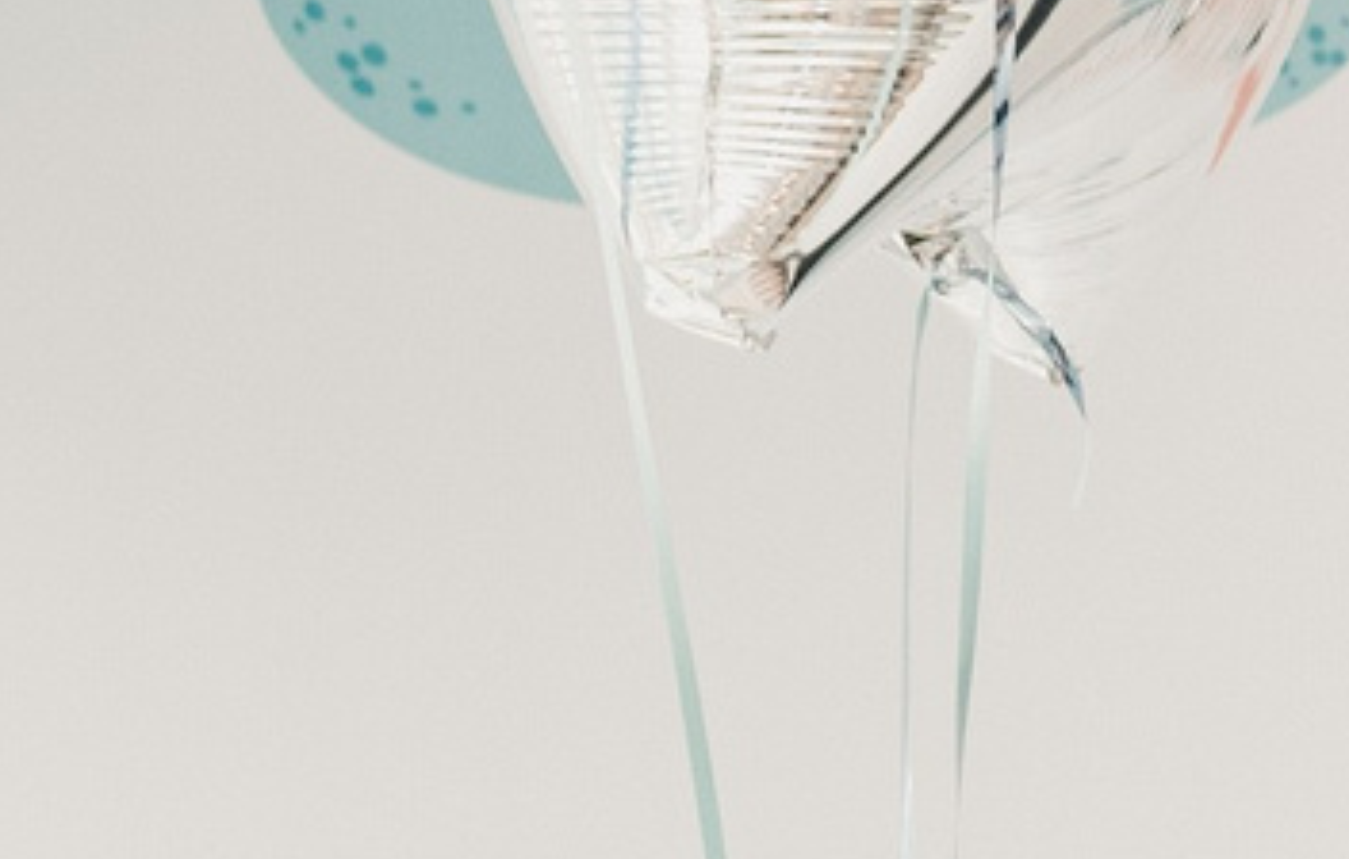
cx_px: 3534
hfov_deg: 7.4
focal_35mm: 261
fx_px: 9645
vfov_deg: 5.1
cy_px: 177
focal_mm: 35
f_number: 4
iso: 320
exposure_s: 1/160
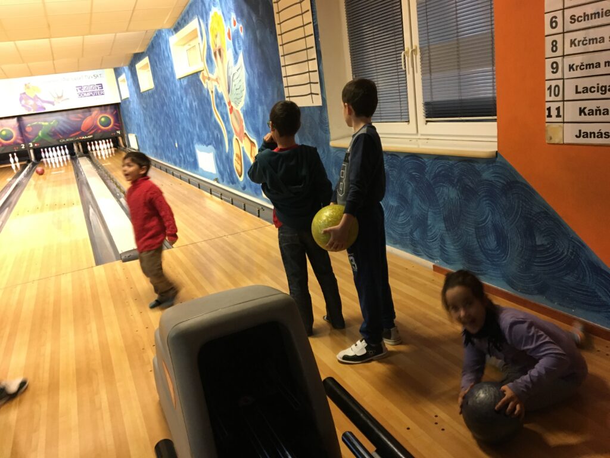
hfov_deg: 61.7
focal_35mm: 29
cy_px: 229
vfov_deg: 48.2
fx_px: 511
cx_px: 305
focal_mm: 4.15
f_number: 2.2
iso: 200
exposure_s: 1/20
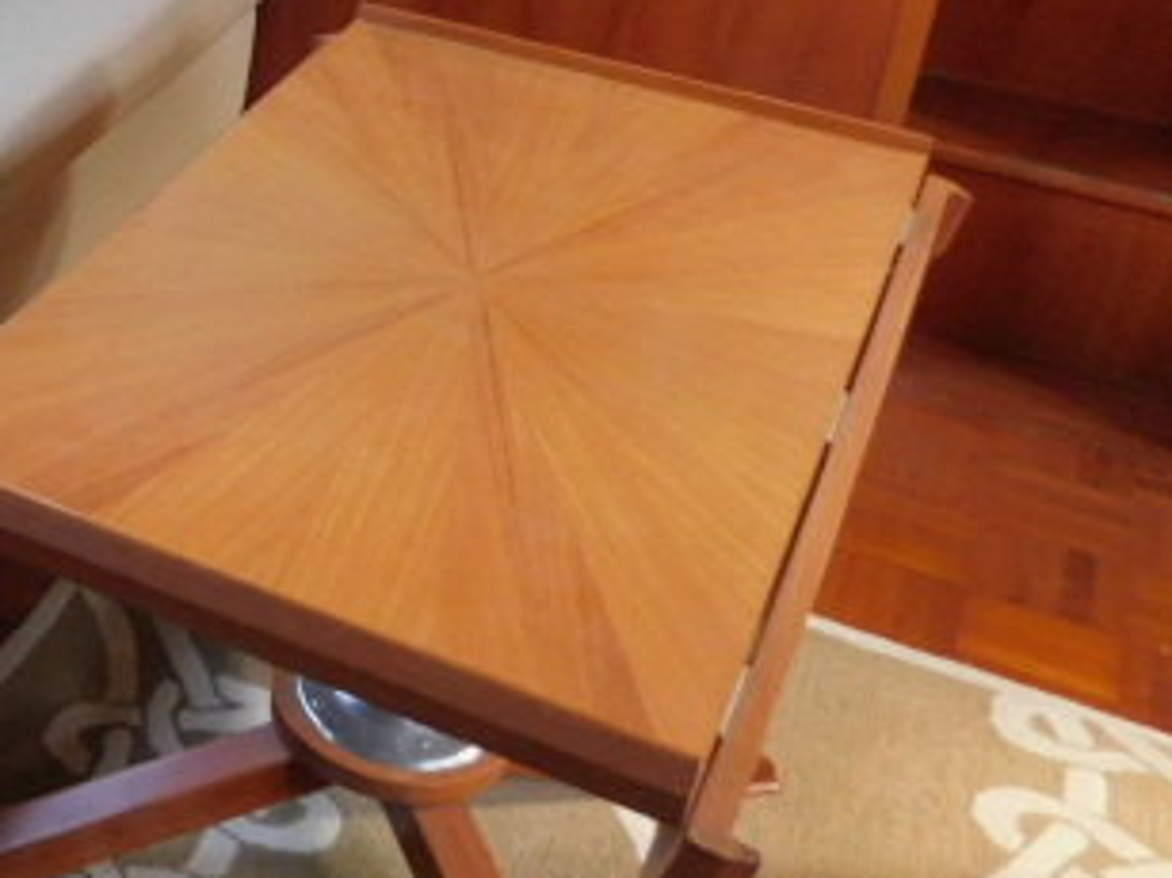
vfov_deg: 23.9
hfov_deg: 28.0
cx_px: -244
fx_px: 2031
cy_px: 126
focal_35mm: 60
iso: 400
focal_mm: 4
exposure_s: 1/25
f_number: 3
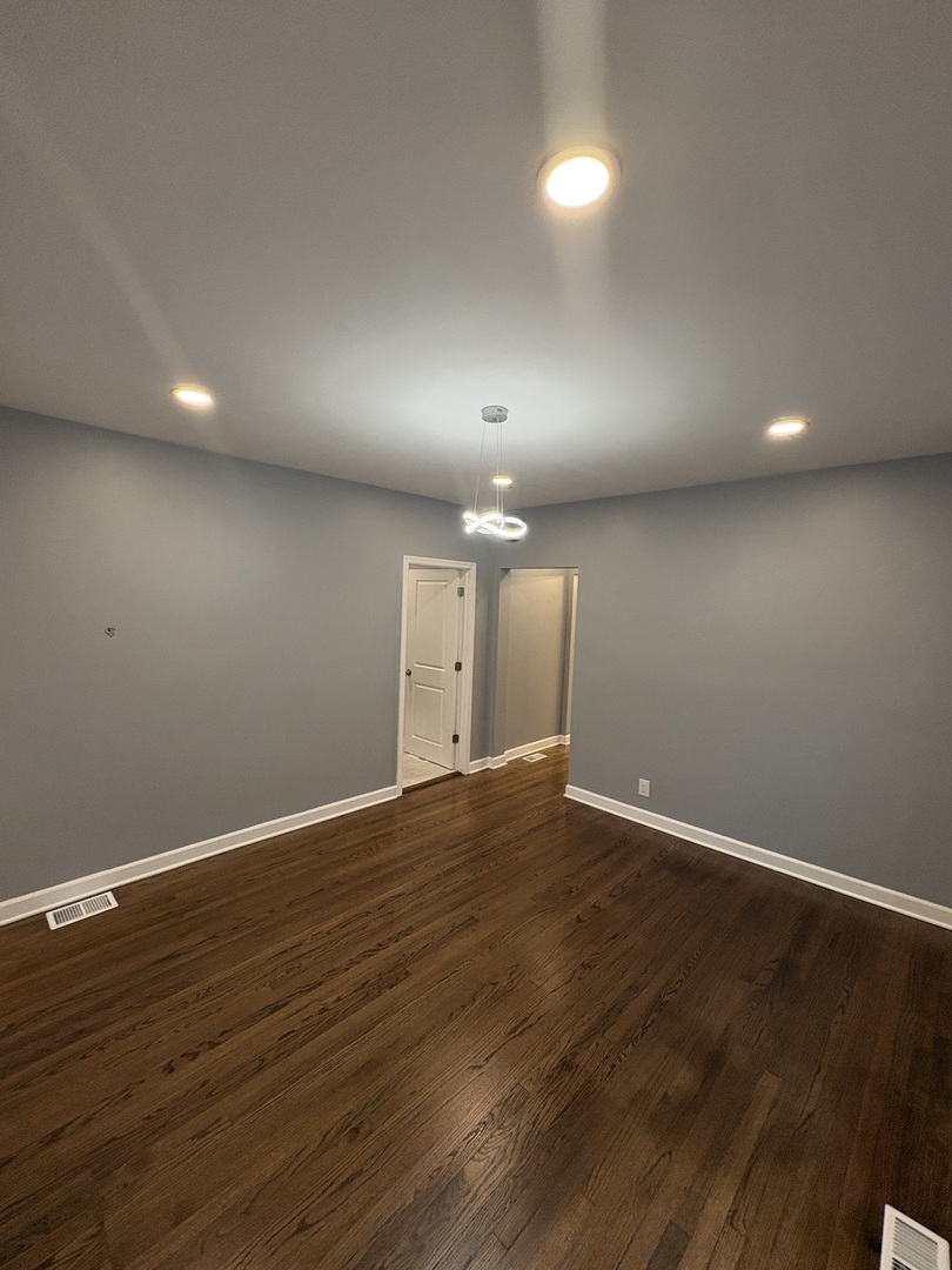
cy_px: 635
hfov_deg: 85.7
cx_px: 476
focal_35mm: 14
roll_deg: -2.8
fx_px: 513
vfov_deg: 102.1
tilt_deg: -2.8
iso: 320
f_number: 2.2
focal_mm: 2.22
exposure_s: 1/120
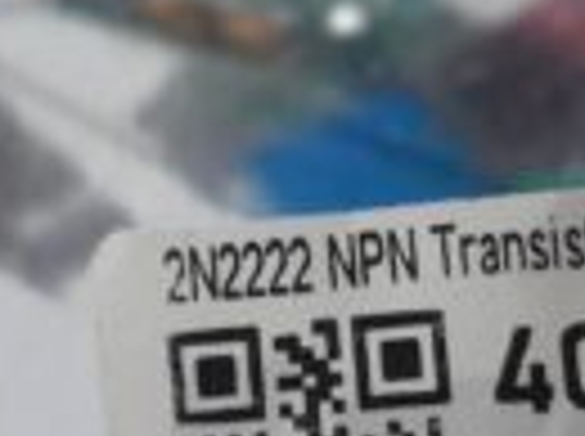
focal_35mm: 111
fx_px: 1872
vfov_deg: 13.3
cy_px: 270
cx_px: 277
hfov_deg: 17.8
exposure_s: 1/20
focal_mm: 4
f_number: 1.8
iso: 800
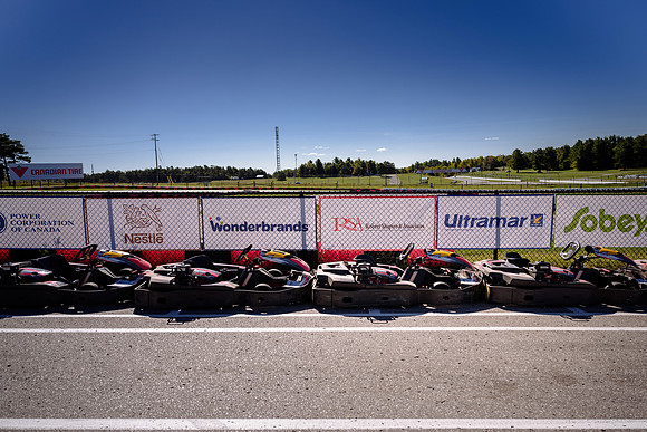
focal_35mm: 25
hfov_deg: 71.8
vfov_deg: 51.6
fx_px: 446
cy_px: 223
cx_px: 335
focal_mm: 24
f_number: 3.5
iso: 64
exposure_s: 1/800
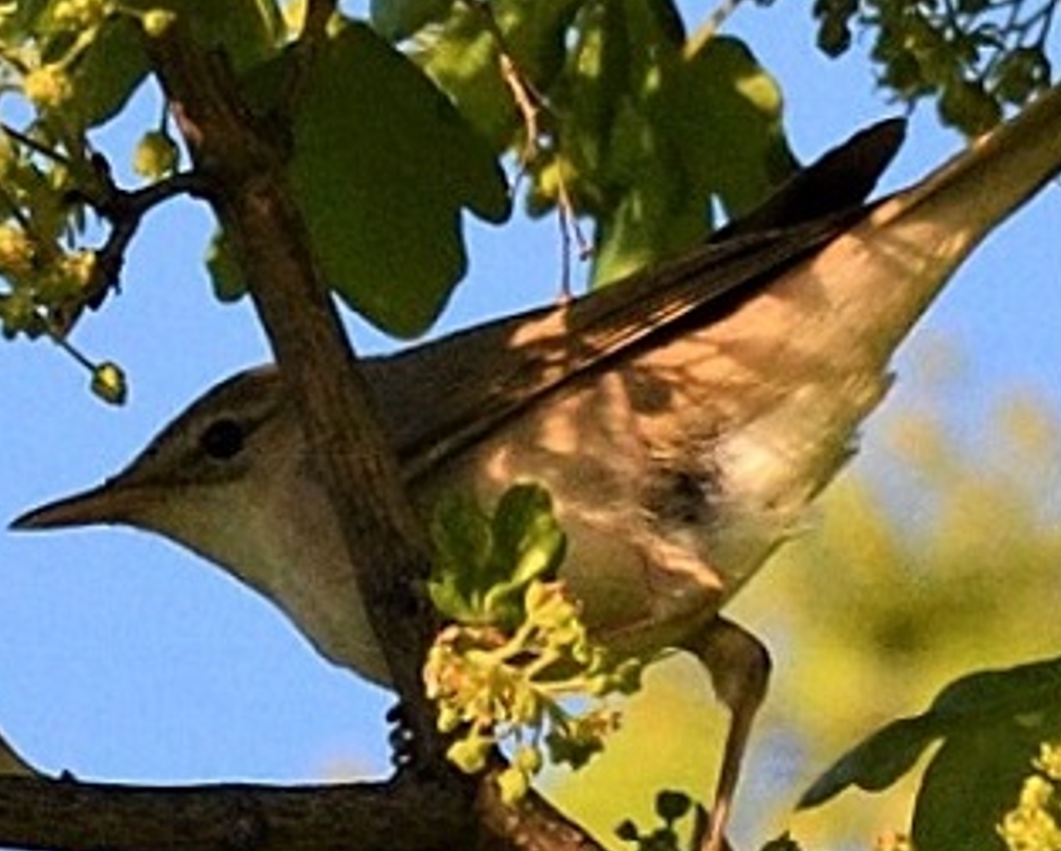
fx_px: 70625
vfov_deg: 0.7
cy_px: 383
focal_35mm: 2247
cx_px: 376
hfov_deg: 0.9
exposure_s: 1/1600
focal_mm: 500
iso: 720
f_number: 5
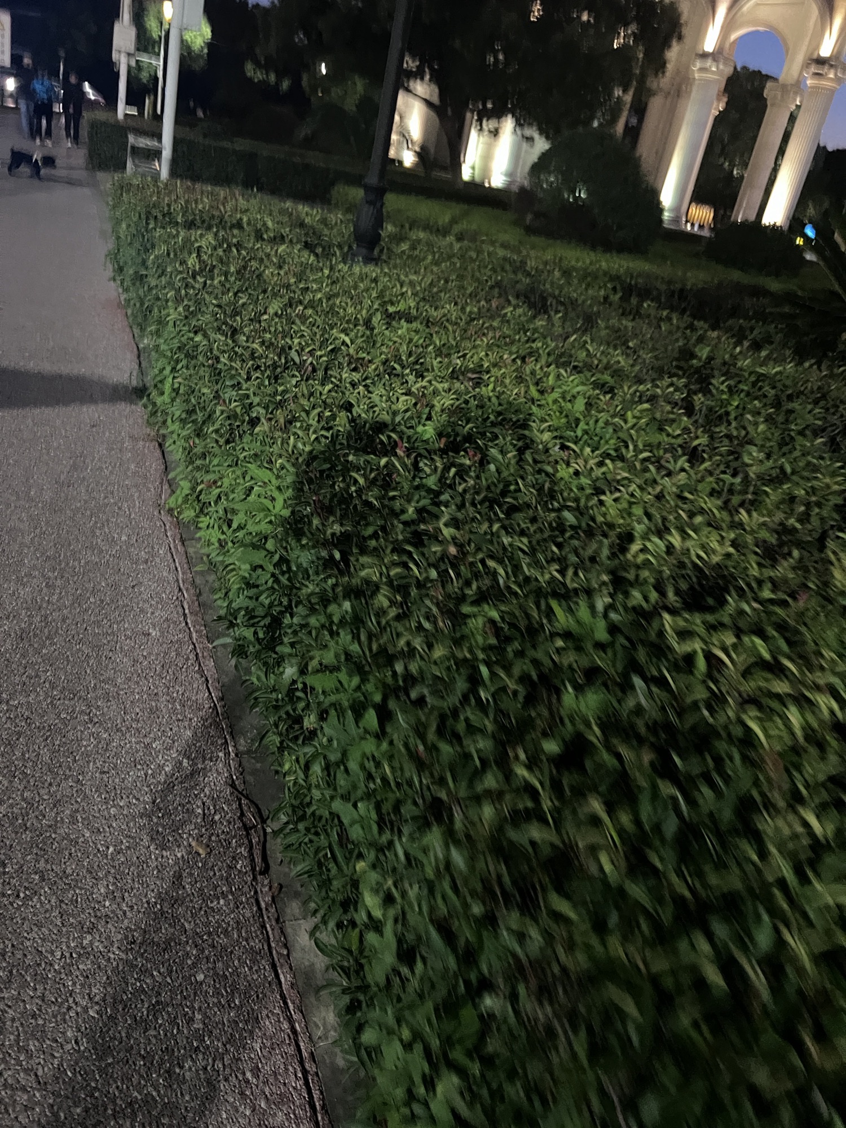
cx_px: 423
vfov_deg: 67.3
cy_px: 564
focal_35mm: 26
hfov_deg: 53.1
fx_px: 847
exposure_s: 1/25
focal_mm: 5.7
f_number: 1.5
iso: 800
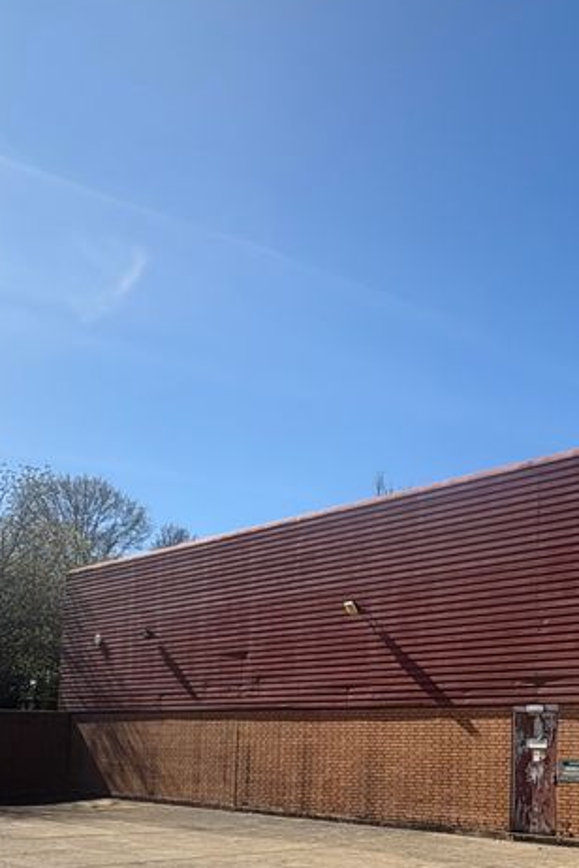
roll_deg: -1.1
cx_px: 513
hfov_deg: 35.7
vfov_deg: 51.7
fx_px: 844
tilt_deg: +4.8
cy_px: 668
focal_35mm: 35
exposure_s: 1/1395
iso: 40
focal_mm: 2.22
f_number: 2.2
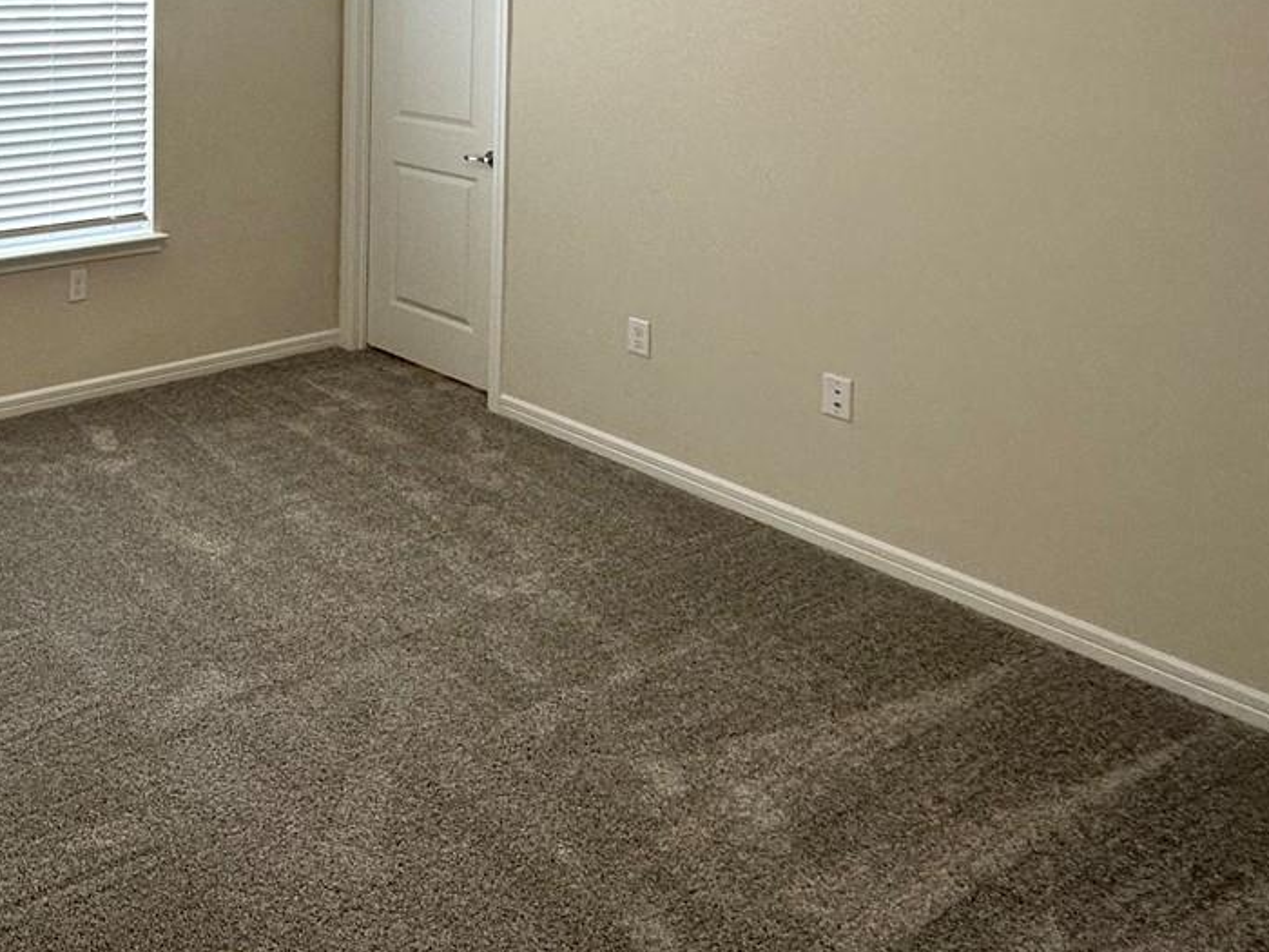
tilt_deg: -2.1
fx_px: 1173
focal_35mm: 32
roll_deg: -0.4
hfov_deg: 48.5
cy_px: -5
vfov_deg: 38.9
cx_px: 49
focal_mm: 2.22
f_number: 2.2
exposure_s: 1/120
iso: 160
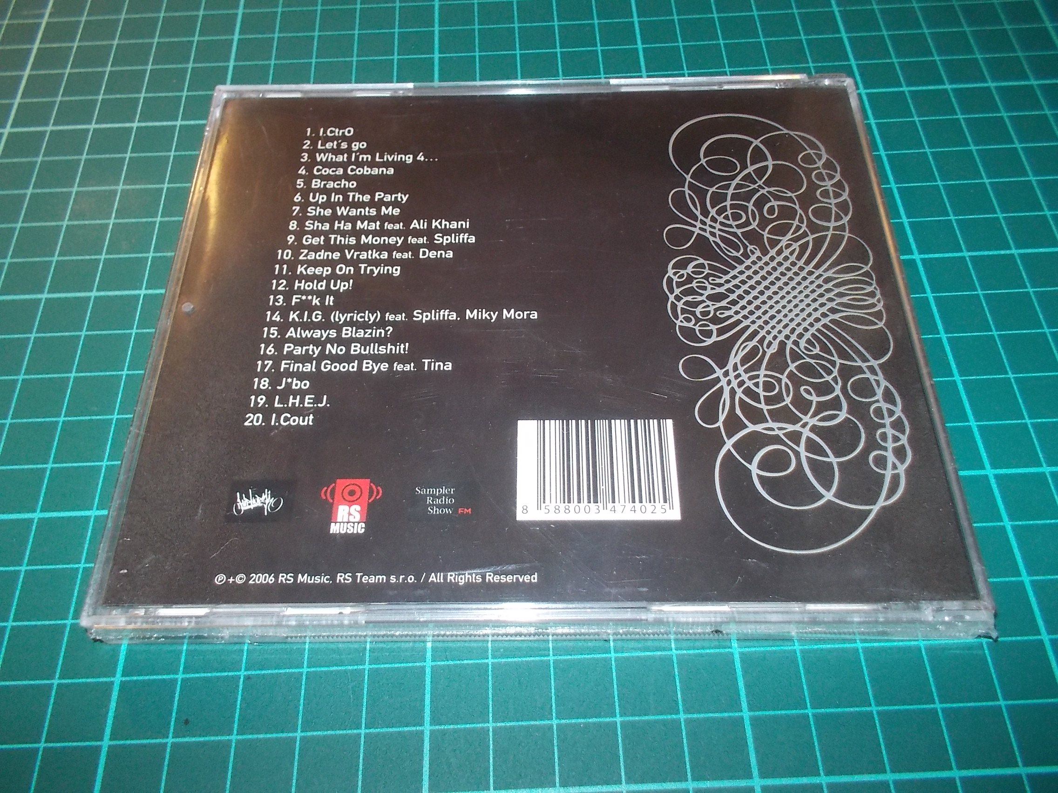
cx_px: 529
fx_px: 886
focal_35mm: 29
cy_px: 396
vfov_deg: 48.2
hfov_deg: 61.7
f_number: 3.3
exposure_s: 1/30
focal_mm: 4.1
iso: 200
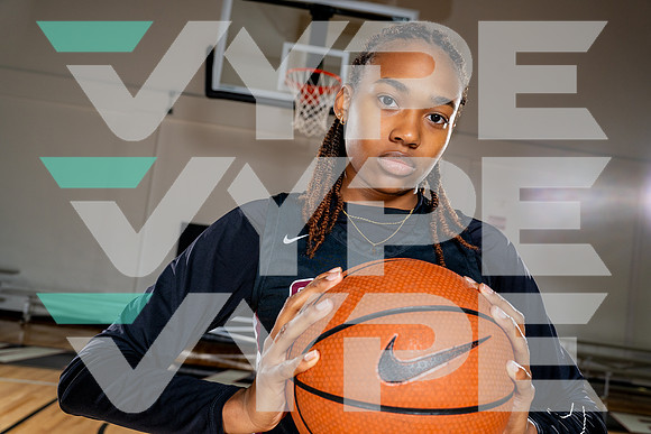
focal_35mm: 32
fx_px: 579
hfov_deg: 58.7
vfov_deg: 41.1
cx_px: 326
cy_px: 217
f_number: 5.6
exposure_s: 1/250
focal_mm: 32
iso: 200
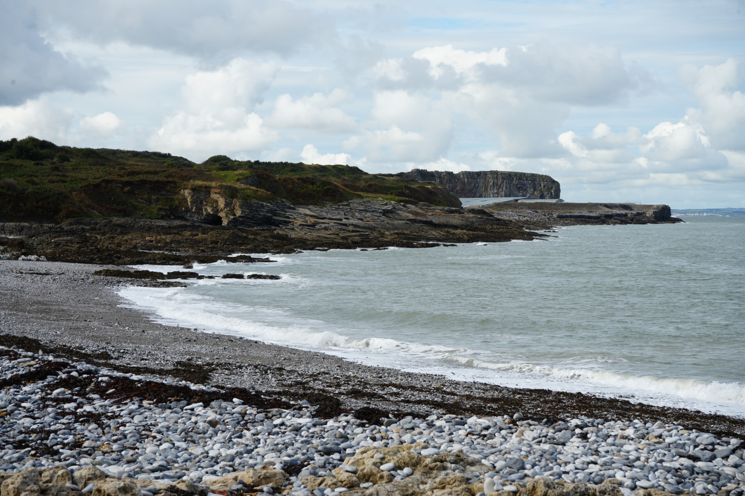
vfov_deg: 19.5
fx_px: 1449
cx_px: 372
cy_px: 248
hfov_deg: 28.8
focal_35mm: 70
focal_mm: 70
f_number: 11
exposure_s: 1/160
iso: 100
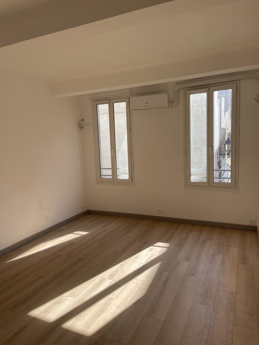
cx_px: 130
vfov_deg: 69.4
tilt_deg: -5.0
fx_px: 249
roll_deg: +2.3
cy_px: 172
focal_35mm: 25
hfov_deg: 54.9
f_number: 1.6
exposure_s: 1/599
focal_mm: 5.1
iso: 32
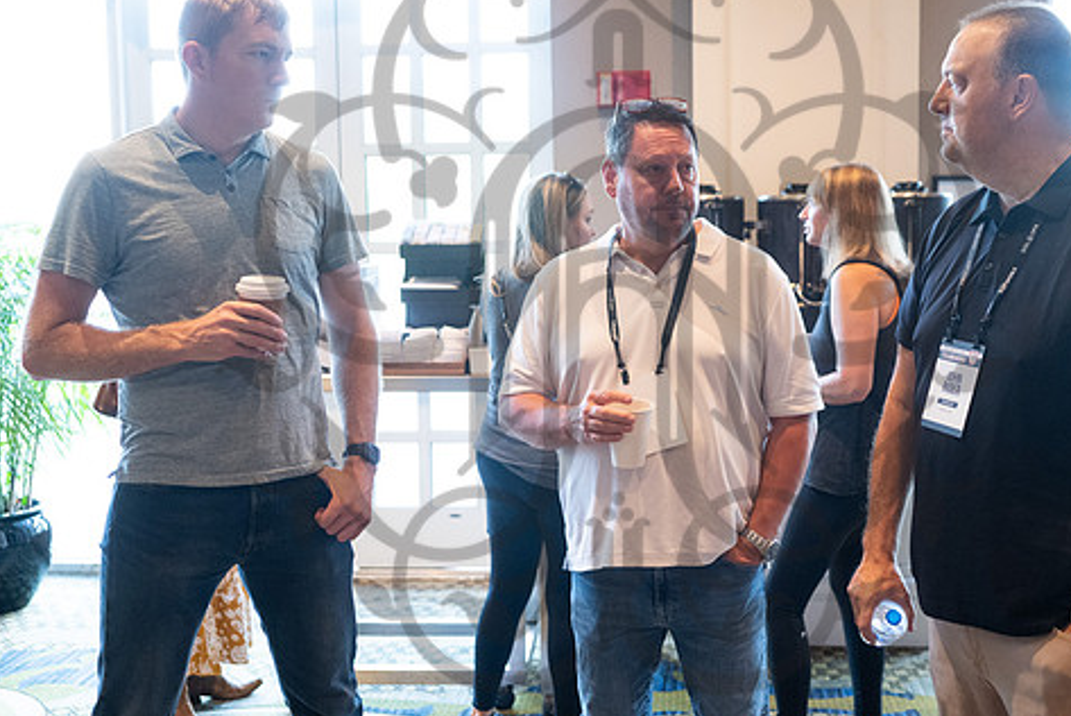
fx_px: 1310
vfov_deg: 30.5
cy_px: 318
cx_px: 618
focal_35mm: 44
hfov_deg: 44.3
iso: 1600
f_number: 2.8
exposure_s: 1/160
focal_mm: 35
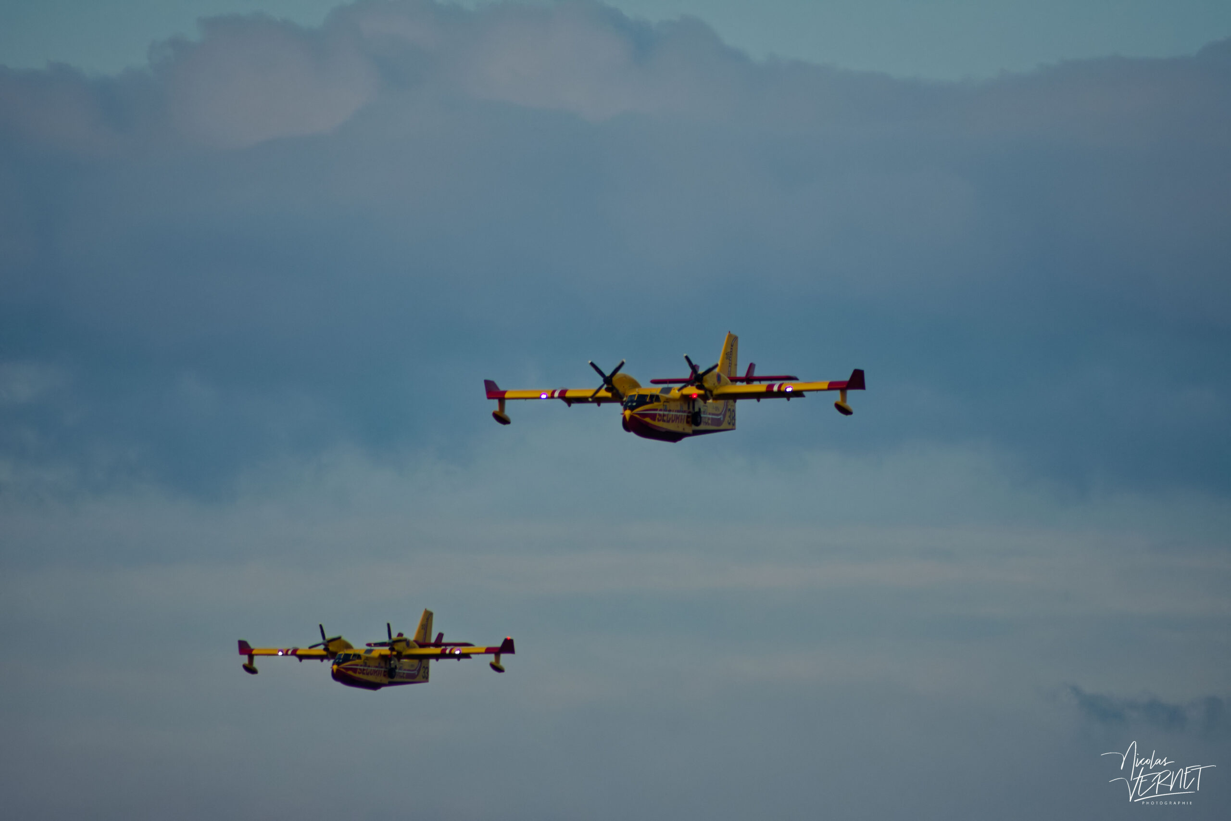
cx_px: 616
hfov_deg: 4.6
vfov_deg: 3.1
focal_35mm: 450
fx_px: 15387
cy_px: 410
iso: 800
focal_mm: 300
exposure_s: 1/1250
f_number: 5.6
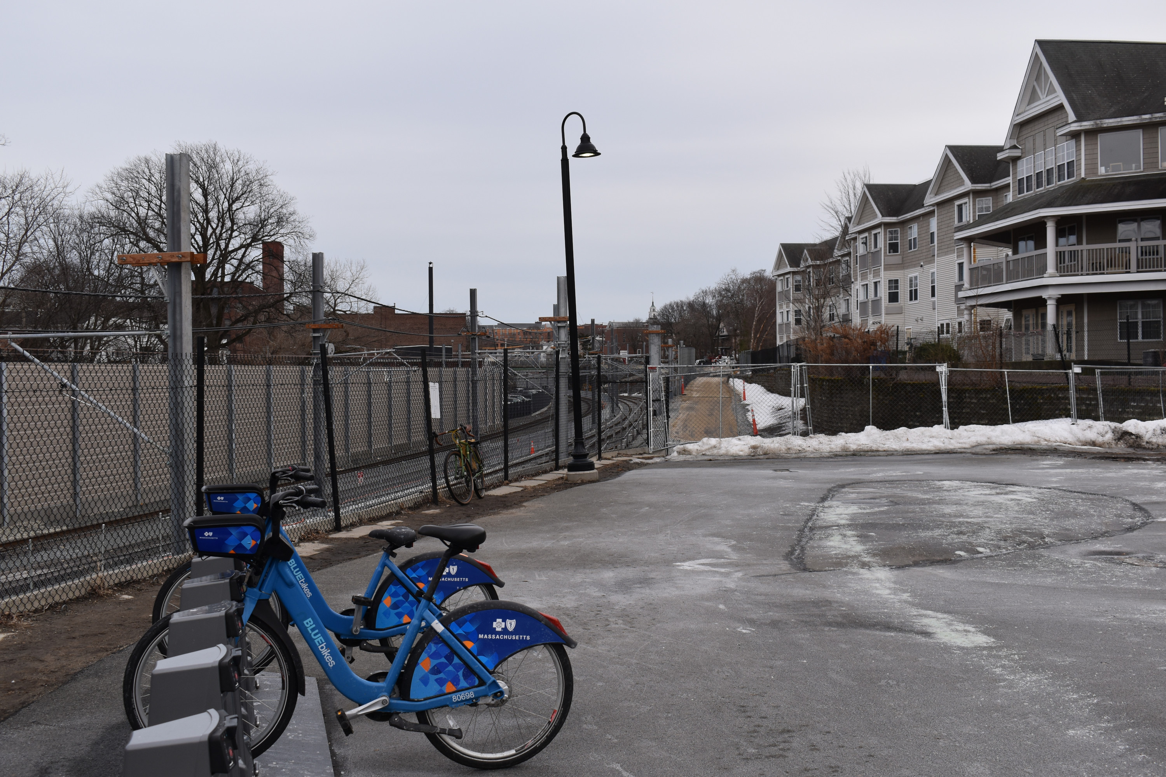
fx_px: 1312
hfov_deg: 47.9
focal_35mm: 40
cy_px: 388
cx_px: 583
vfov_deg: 33.0
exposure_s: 1/250
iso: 200
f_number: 7.1
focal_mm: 27
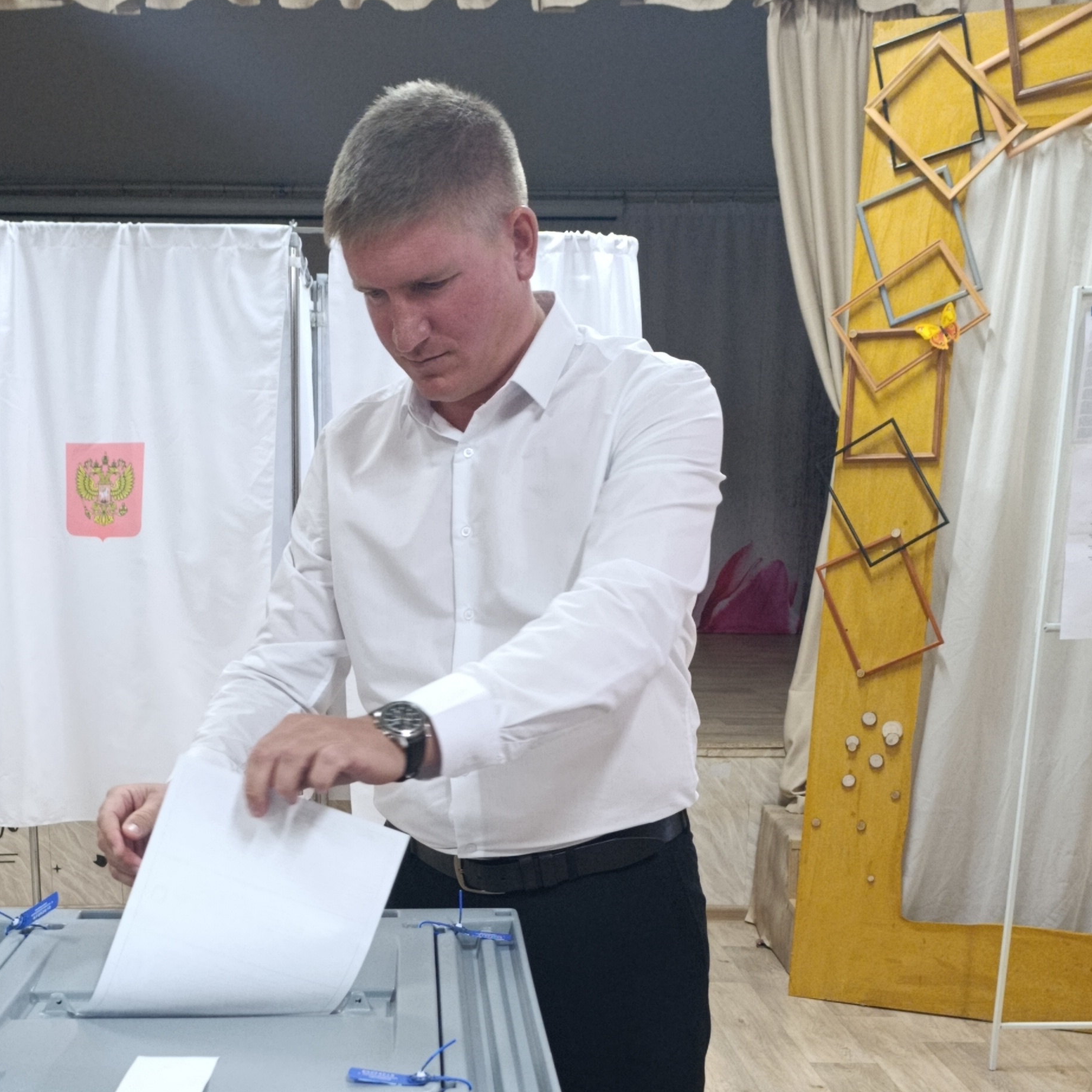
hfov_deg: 37.2
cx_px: 366
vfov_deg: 36.3
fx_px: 1606
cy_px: 871
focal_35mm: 45
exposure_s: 1/50
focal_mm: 6.11
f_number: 1.65
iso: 1029
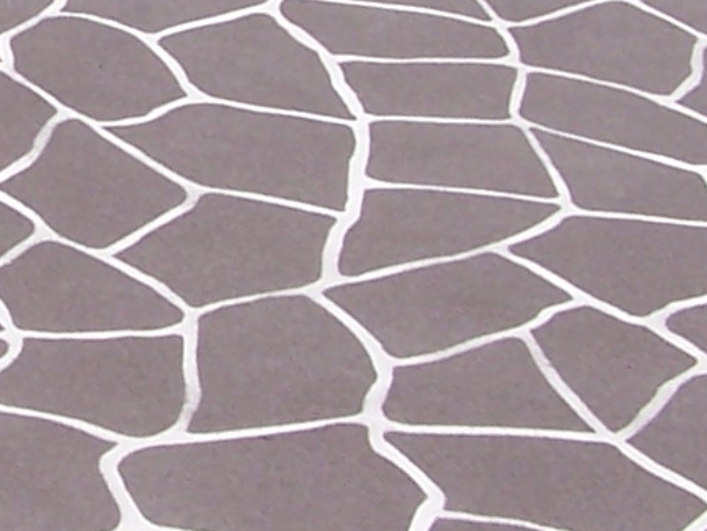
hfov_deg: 11.4
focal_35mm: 168
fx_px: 3432
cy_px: 26
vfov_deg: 8.8
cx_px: -233
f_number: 4
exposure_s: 1/750
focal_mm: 6.3
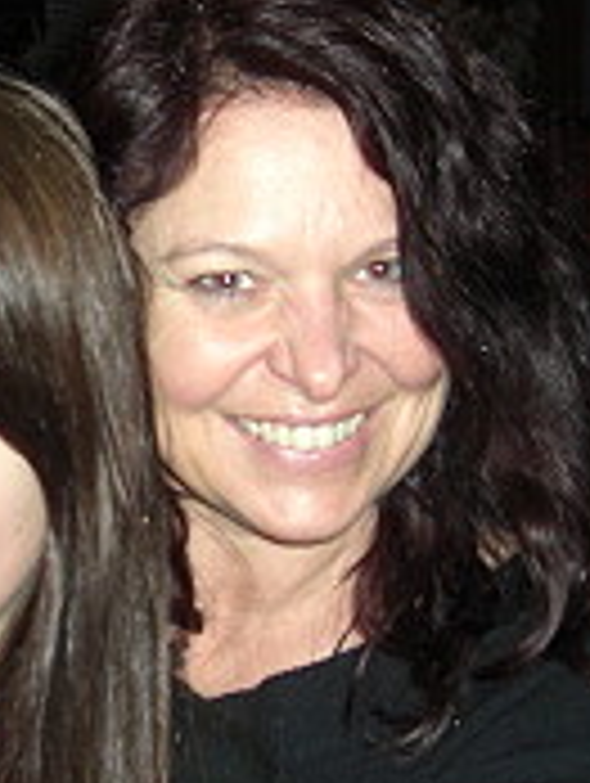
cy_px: 454
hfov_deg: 14.3
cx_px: 63
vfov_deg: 19.0
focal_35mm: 103
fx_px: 2335
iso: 200
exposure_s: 1/60
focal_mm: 7.9
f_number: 2.8
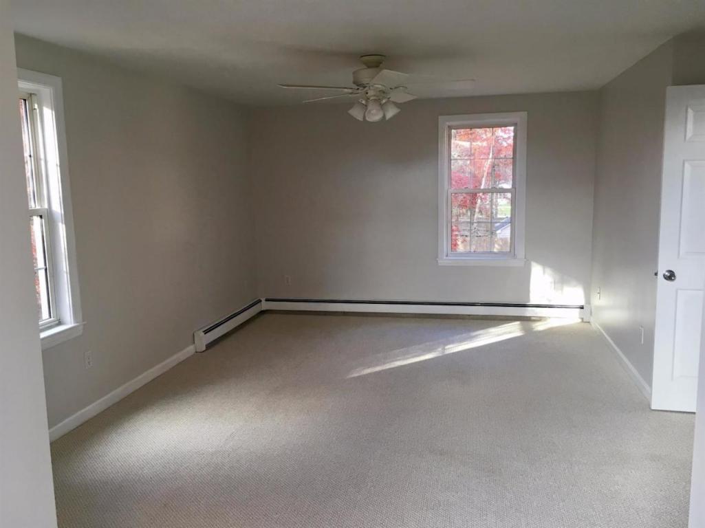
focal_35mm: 29
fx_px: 590
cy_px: 264
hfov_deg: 61.7
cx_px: 352
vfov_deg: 48.2
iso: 25
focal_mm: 4.15
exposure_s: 1/30
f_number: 2.2
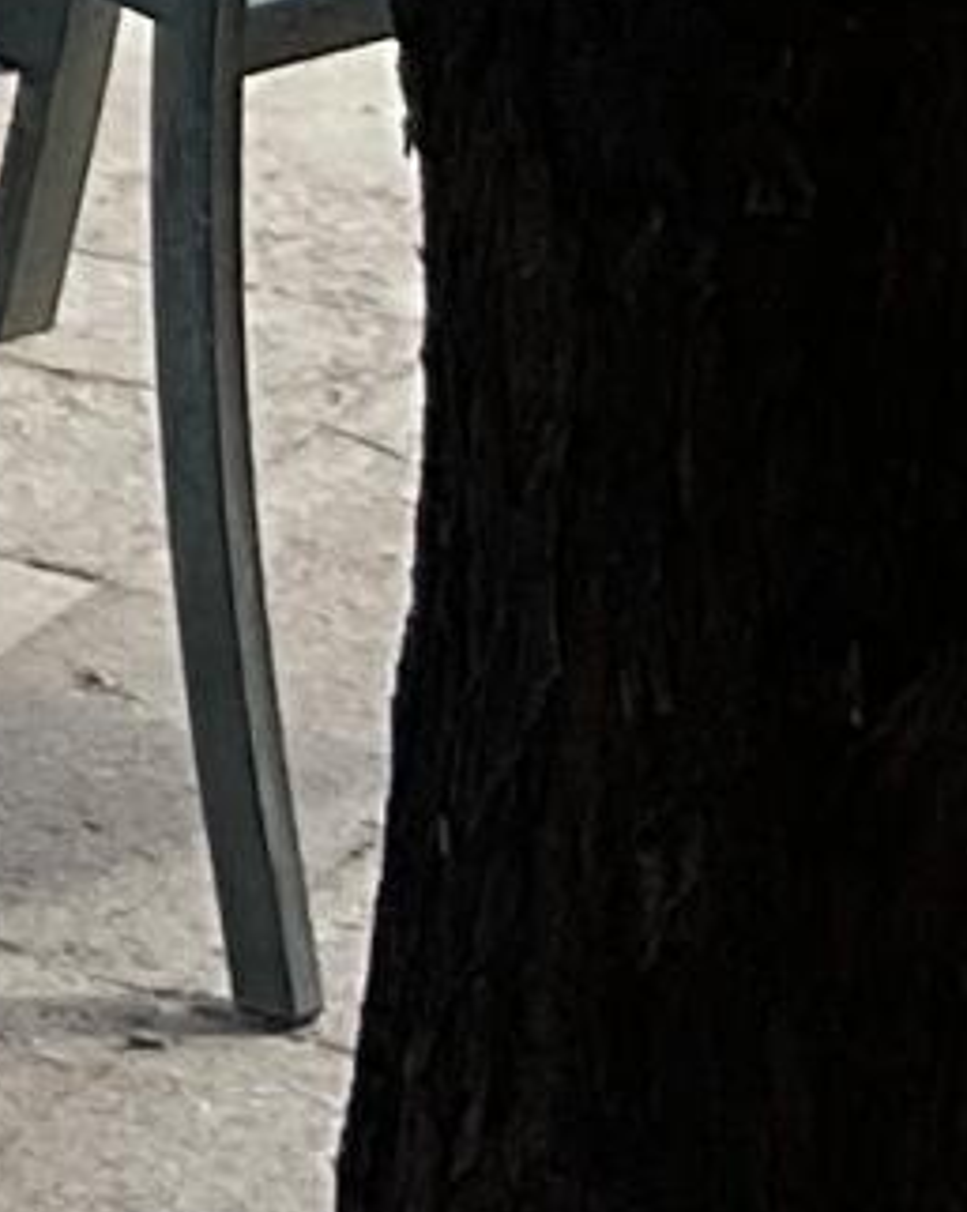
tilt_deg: -7.9
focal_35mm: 264
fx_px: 9458
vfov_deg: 6.9
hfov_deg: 5.2
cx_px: -2841
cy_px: -1841
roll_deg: -0.4
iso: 16
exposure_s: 1/446
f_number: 1.8
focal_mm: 3
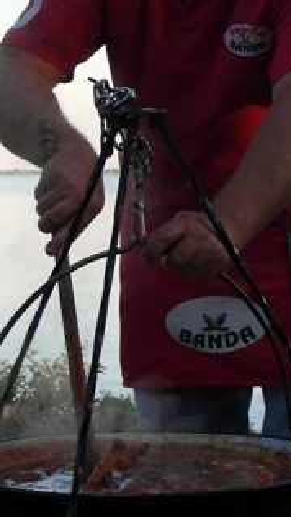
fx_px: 1699
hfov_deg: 9.7
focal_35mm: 124
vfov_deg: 17.3
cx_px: 298
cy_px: 290
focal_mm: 7.8
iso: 80
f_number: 2
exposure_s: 1/500
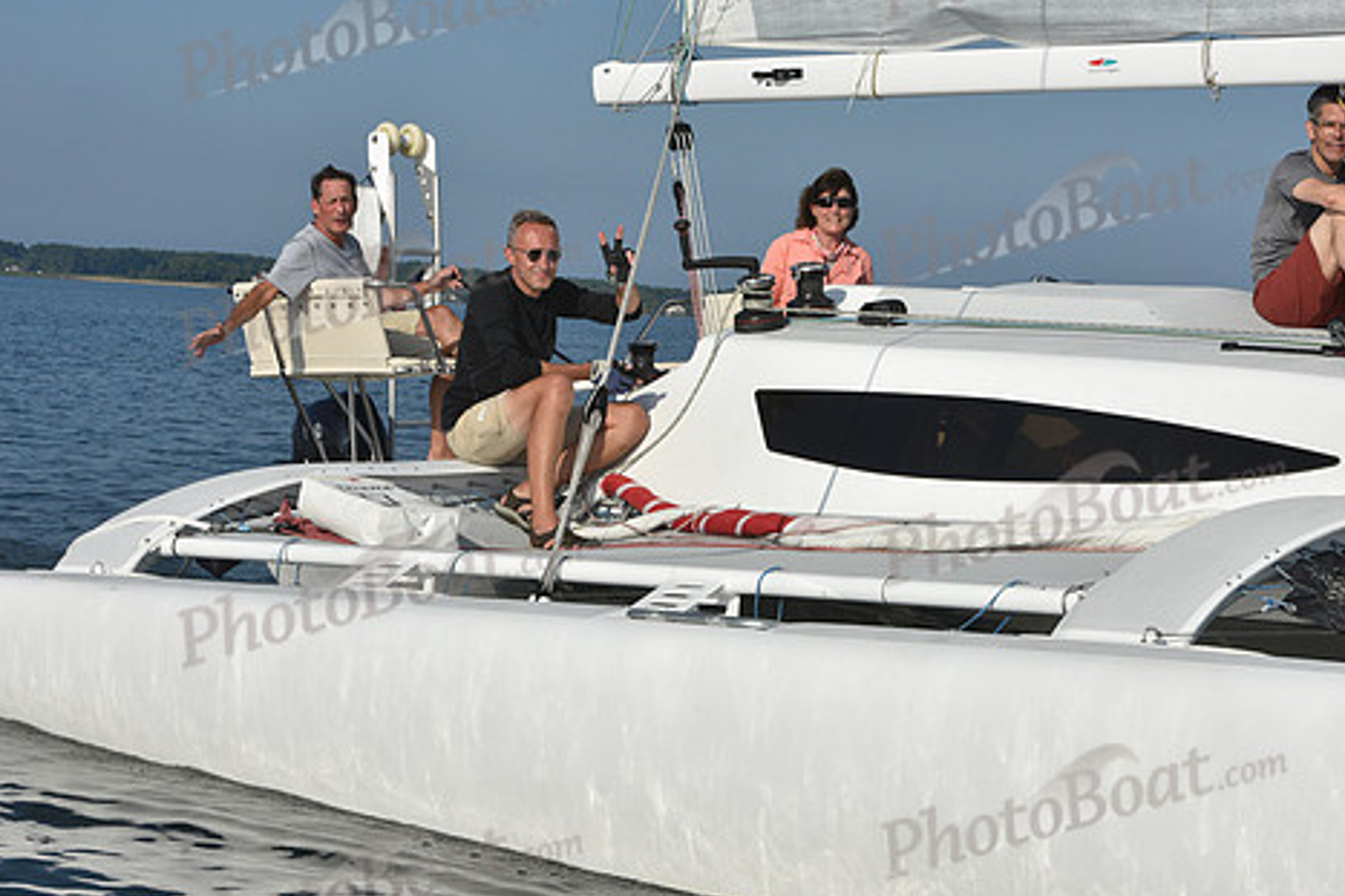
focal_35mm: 87
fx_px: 3249
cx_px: 734
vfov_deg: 15.7
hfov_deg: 23.4
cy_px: 402
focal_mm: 70
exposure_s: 1/800
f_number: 16
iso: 320
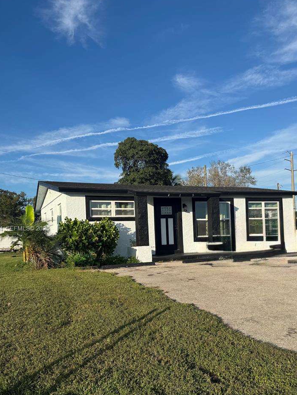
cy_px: 229
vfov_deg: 58.0
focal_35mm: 31
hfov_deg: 45.4
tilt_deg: +0.1
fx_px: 355
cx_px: 162
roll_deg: +2.3
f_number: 1.78
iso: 80
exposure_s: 1/4310
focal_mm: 6.76
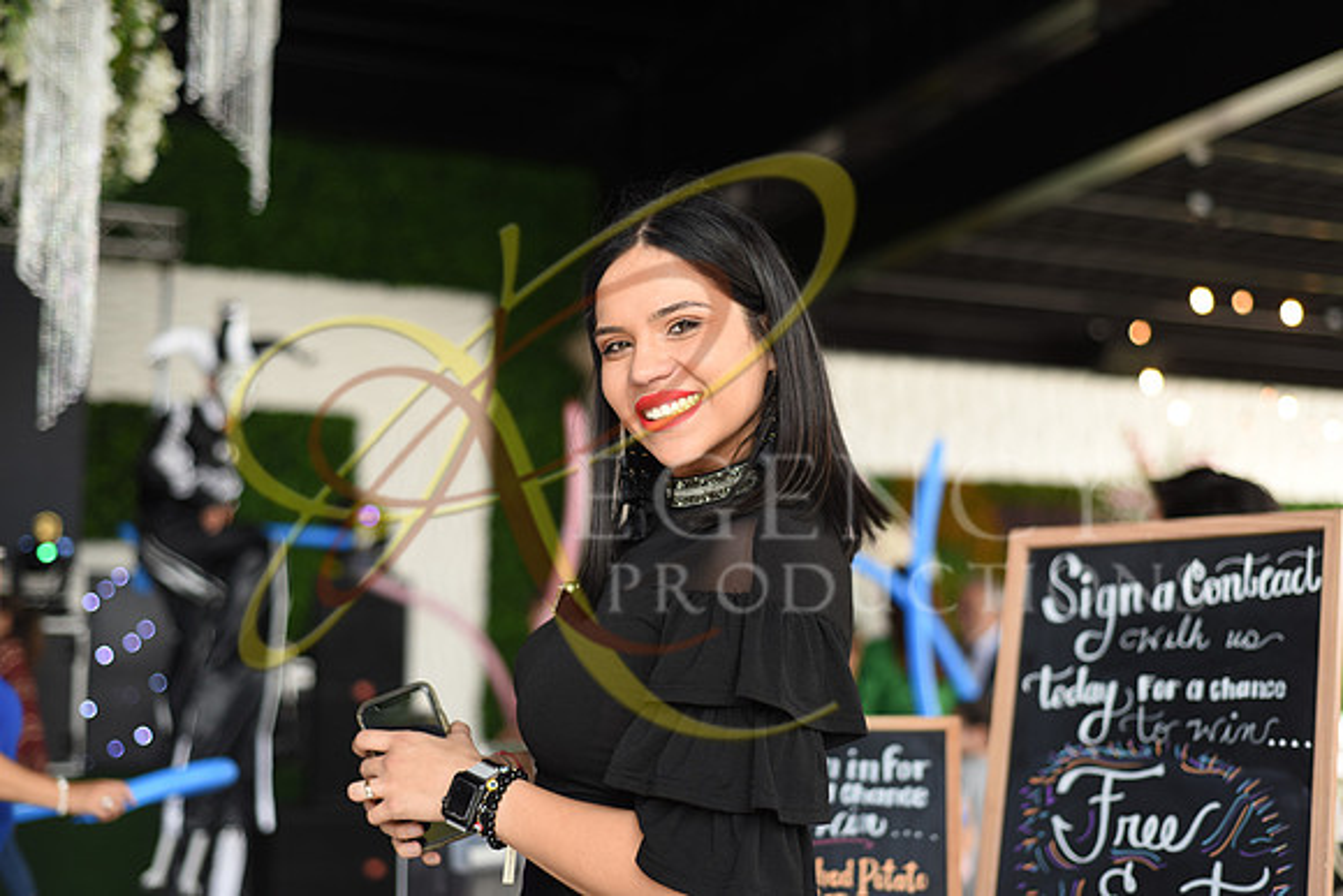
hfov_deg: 39.6
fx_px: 1866
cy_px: 448
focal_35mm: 50
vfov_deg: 27.0
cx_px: 672
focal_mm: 50
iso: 160
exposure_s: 1/250
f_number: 2.5
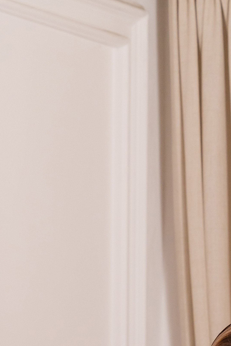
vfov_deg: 5.8
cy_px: 819
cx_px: 210
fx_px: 3319
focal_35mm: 345
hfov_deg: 4.0
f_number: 5.6
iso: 500
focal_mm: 70
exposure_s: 1/160
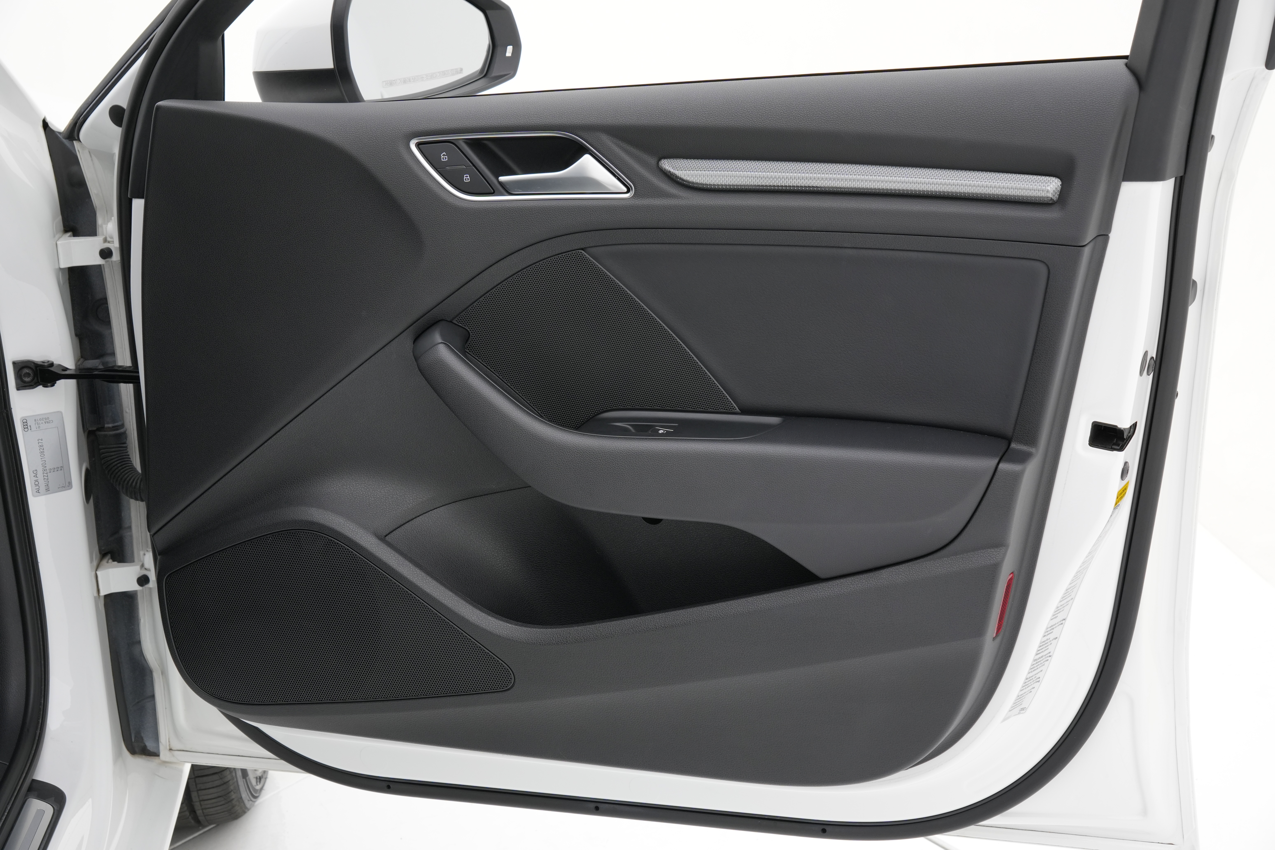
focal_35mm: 53
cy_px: 425
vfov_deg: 25.3
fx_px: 1891
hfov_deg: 37.3
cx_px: 638
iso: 400
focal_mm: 35.6
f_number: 7.1
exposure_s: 1/50
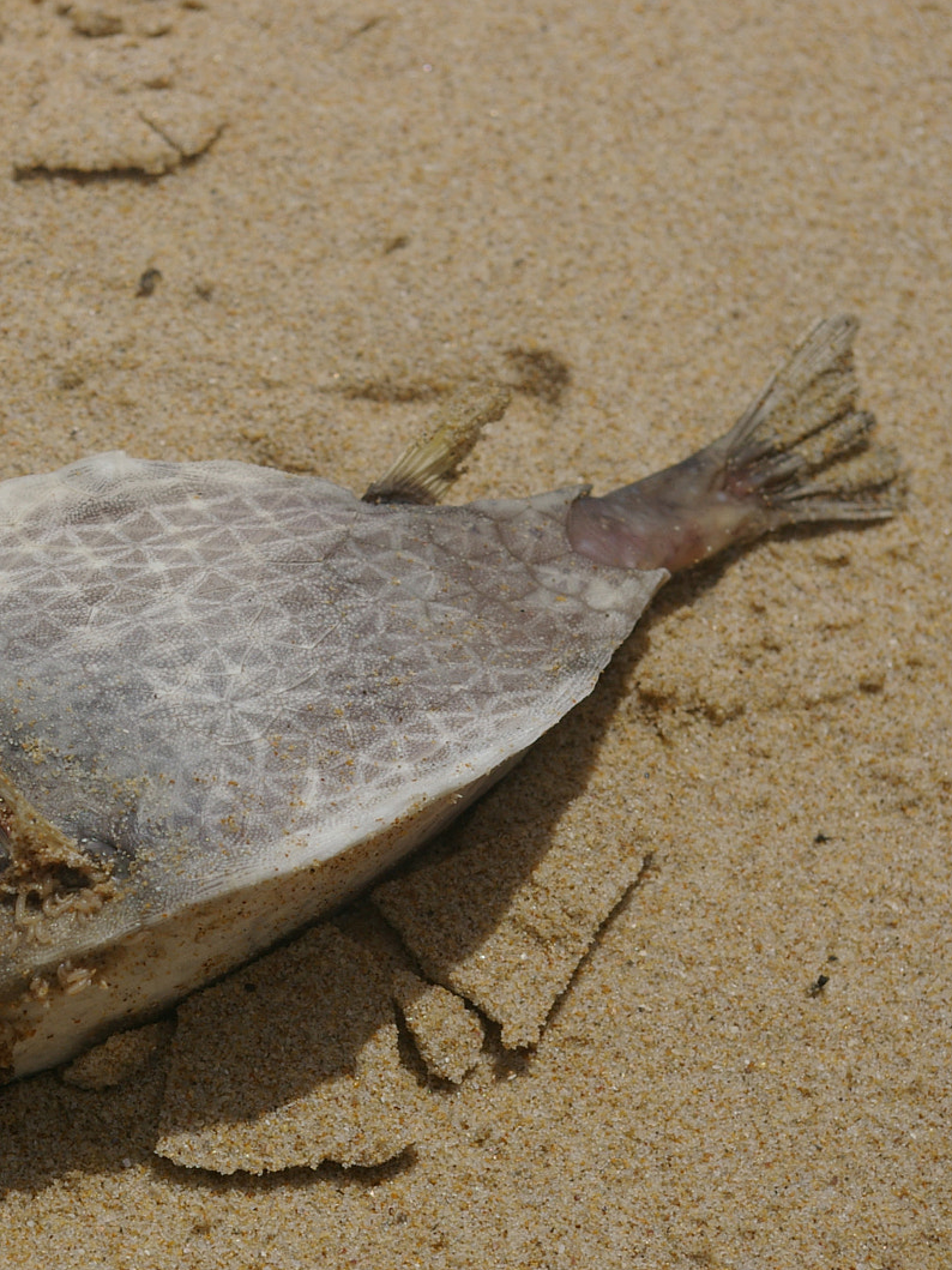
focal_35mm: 120
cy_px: 636
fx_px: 4391
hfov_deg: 12.3
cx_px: 77
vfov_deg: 16.5
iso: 200
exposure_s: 1/750
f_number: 9.5
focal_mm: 55
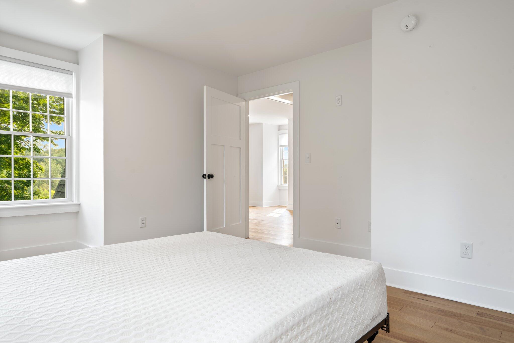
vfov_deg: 57.2
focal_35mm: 22
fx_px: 314
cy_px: 172
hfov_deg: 78.6
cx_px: 257
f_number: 9
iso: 80
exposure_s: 1
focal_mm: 22
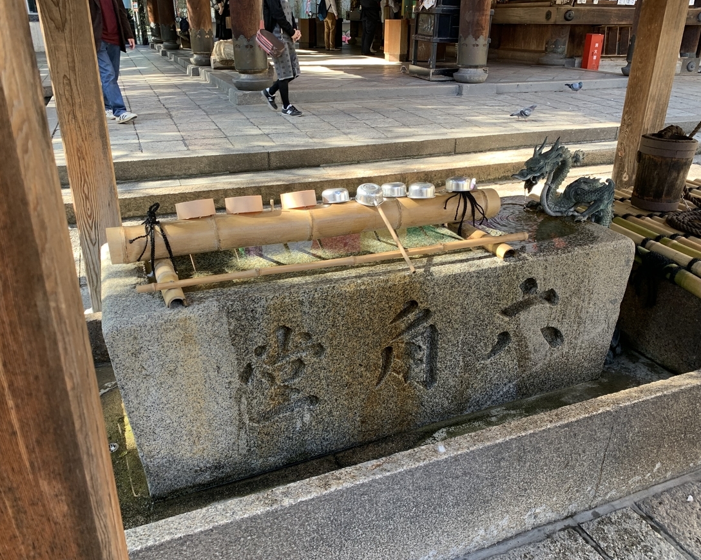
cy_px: 285
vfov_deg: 51.5
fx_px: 581
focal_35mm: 28
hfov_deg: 62.2
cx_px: 363
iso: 64
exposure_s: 1/121
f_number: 1.8
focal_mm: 4.25
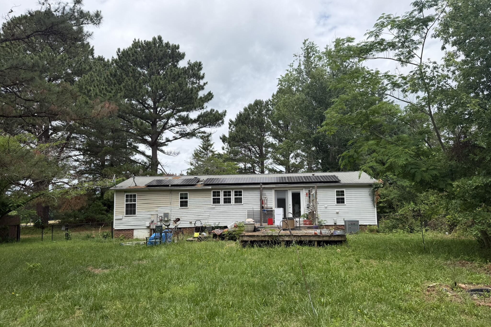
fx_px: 341
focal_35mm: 25
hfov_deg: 71.5
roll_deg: +1.2
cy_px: 177
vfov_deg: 51.2
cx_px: 245
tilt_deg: +5.9
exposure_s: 1/3759
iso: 80
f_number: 1.78
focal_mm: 6.76
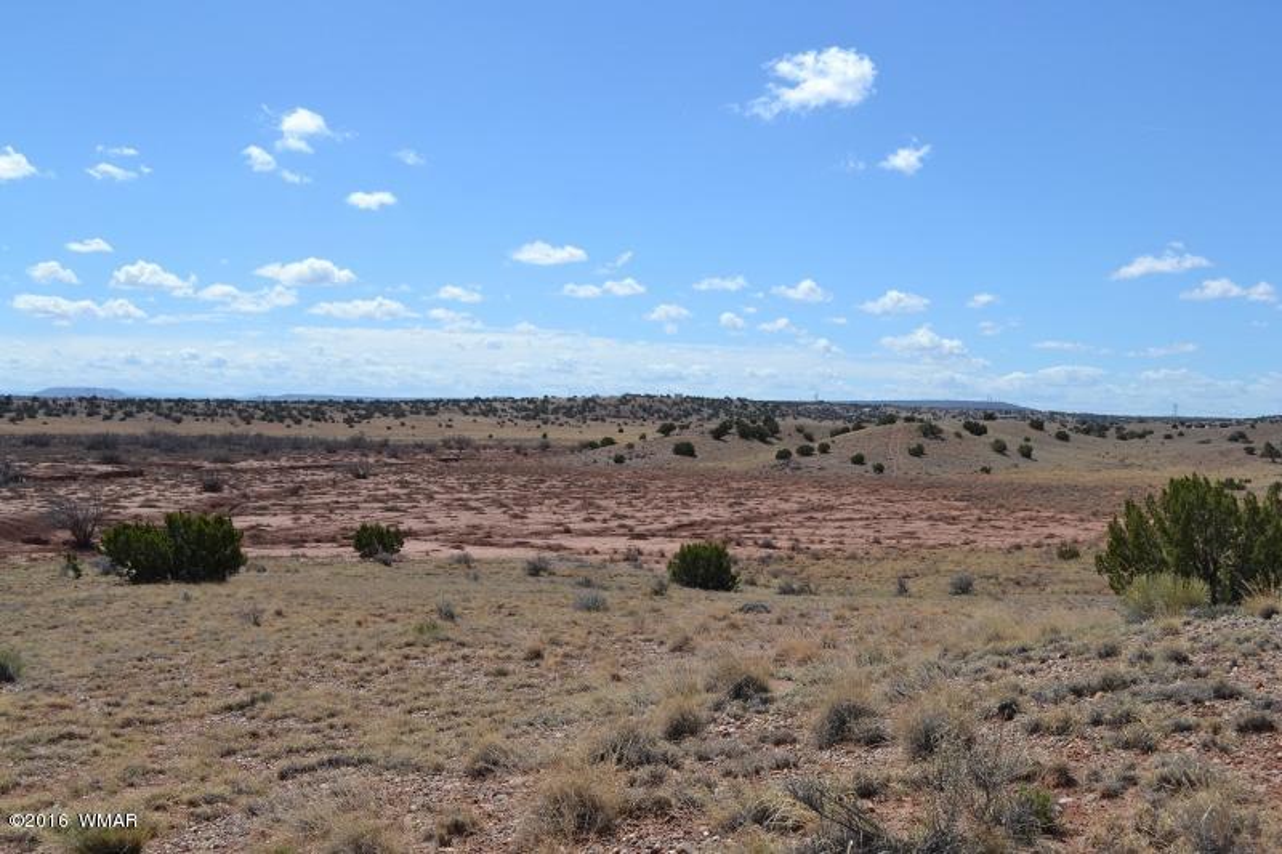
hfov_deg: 43.6
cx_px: 641
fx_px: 1602
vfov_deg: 29.9
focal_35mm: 45
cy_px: 427
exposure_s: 1/320
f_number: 9
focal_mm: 30
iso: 100
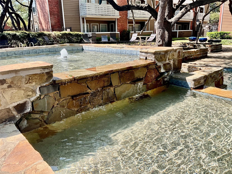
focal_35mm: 29
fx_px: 194
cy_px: 87
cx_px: 116
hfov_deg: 61.7
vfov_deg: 48.2
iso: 25
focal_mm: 3
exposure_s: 1/666
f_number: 1.8
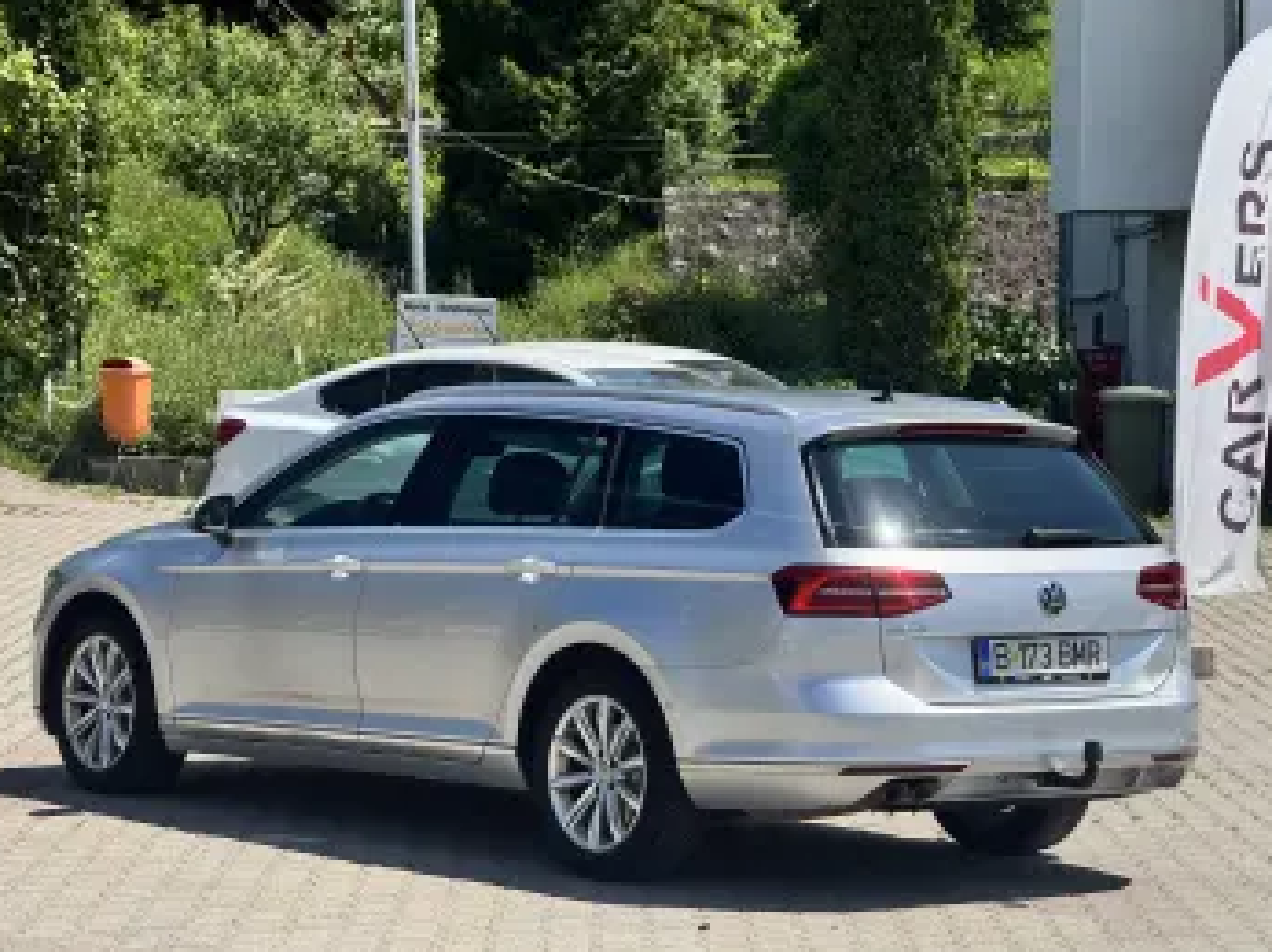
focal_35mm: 125
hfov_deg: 15.8
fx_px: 4590
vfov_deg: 11.8
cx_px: 636
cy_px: 474
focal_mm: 15.66
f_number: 2.8
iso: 50
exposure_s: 1/1650
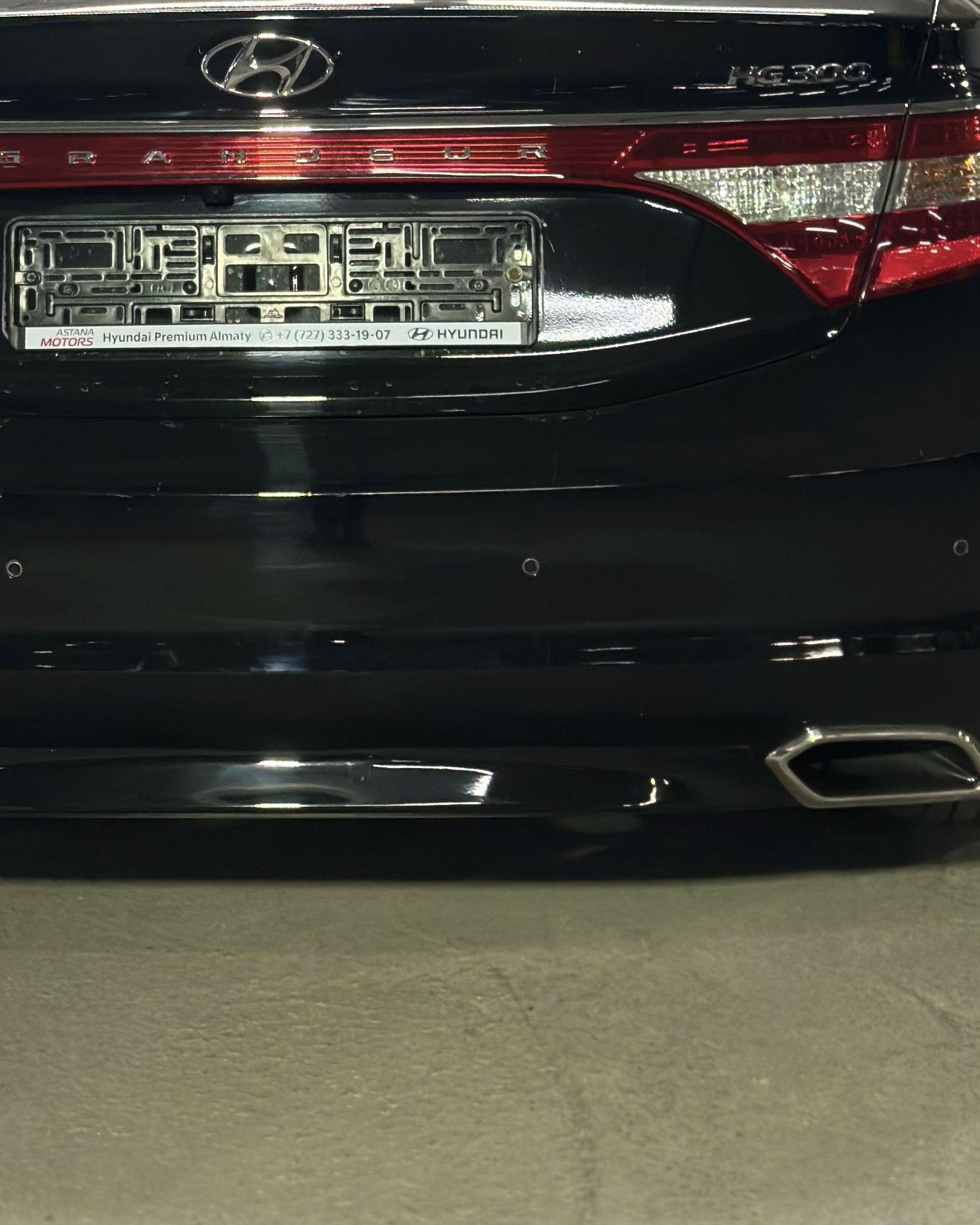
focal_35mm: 92
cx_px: 305
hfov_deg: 16.7
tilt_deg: -6.0
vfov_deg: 20.4
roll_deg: +0.0
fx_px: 3335
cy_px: 127
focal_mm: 6.86
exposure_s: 1/284
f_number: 1.78
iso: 80
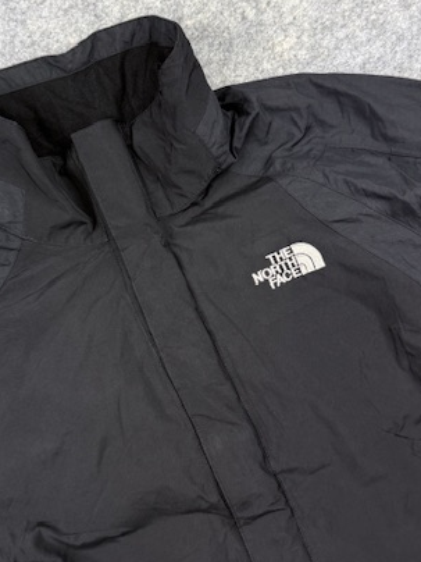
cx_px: 186
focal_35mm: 38
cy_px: 256
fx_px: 616
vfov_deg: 48.9
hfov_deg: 37.7
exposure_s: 1/100
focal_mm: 6.76
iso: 160
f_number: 1.78
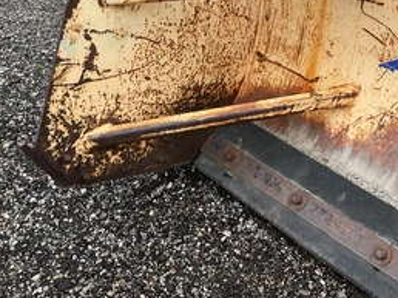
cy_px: 86
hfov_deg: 41.9
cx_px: 242
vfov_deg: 31.7
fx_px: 517
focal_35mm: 45
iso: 25
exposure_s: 1/403
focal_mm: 3
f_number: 1.8
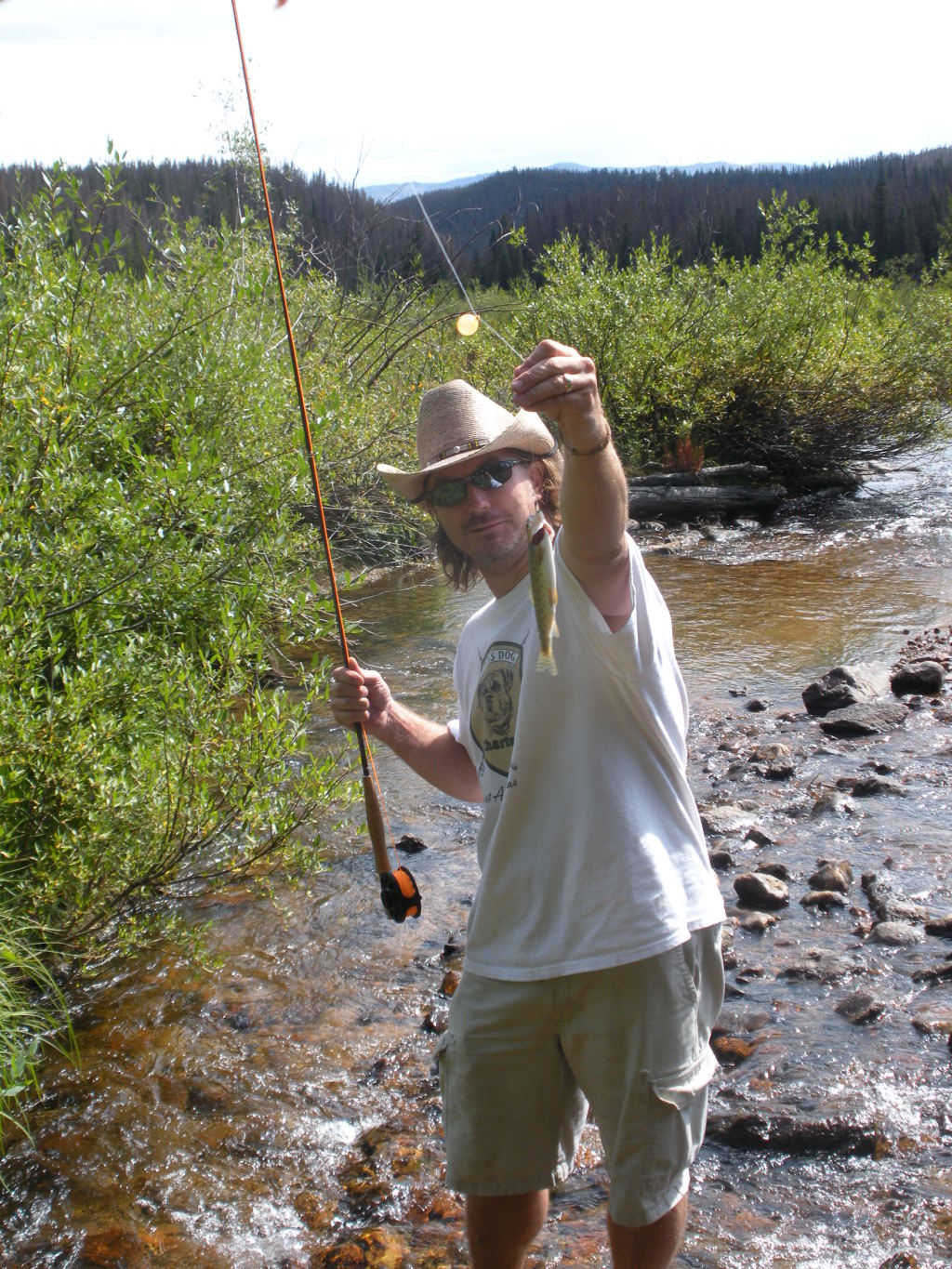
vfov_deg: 36.8
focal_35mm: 52
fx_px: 1906
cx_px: 476
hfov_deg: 28.0
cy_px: 634
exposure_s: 1/210
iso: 64
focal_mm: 9.1
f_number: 4.4
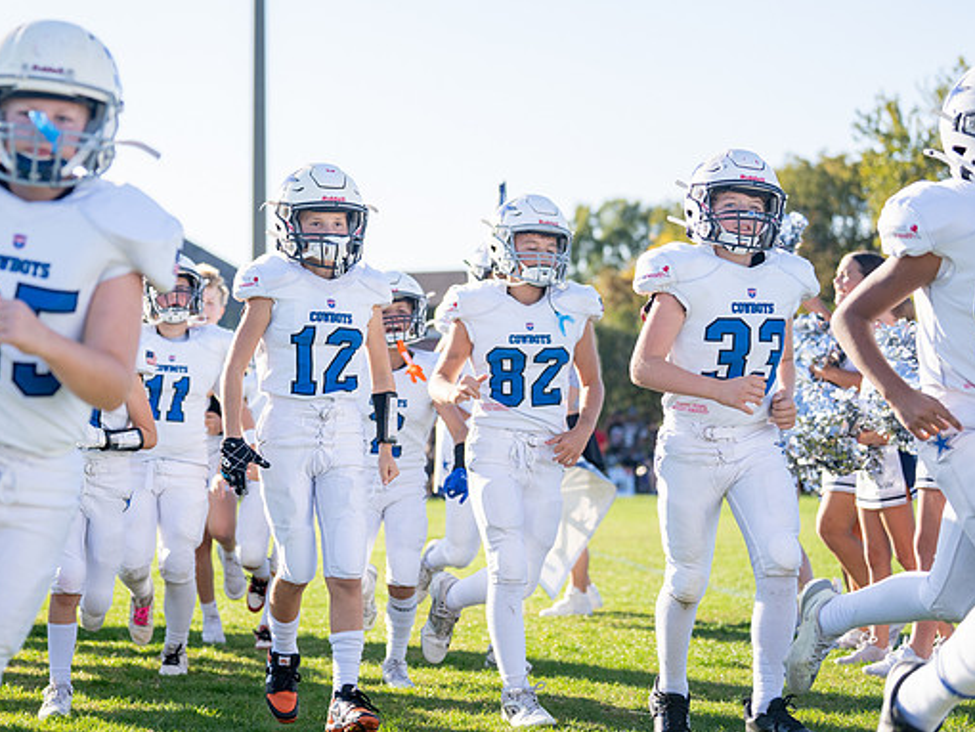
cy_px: 307
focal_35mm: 90
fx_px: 2536
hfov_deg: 21.7
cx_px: 355
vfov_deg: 16.4
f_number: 2.8
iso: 320
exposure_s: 1/2500
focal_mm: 70
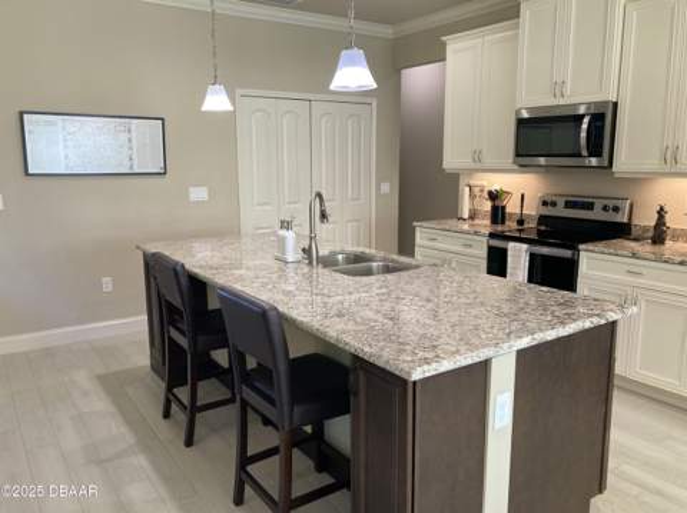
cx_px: 344
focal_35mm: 28
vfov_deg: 49.7
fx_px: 555
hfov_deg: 63.5
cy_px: 256
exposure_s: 1/60
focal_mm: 3.99
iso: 64
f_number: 1.8
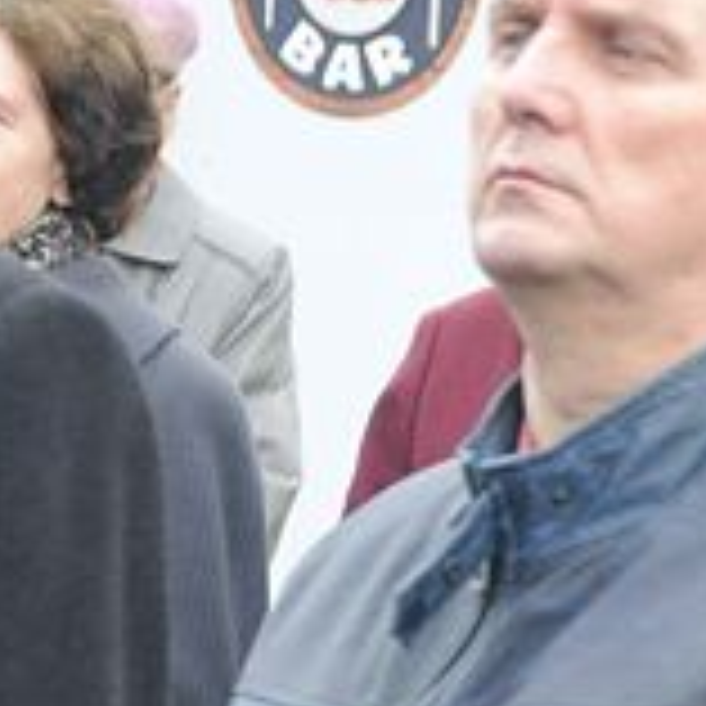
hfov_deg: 3.6
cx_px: 1637
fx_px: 11168
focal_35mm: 484
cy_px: 731
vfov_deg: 3.6
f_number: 5.3
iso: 1600
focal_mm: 70
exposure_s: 1/250
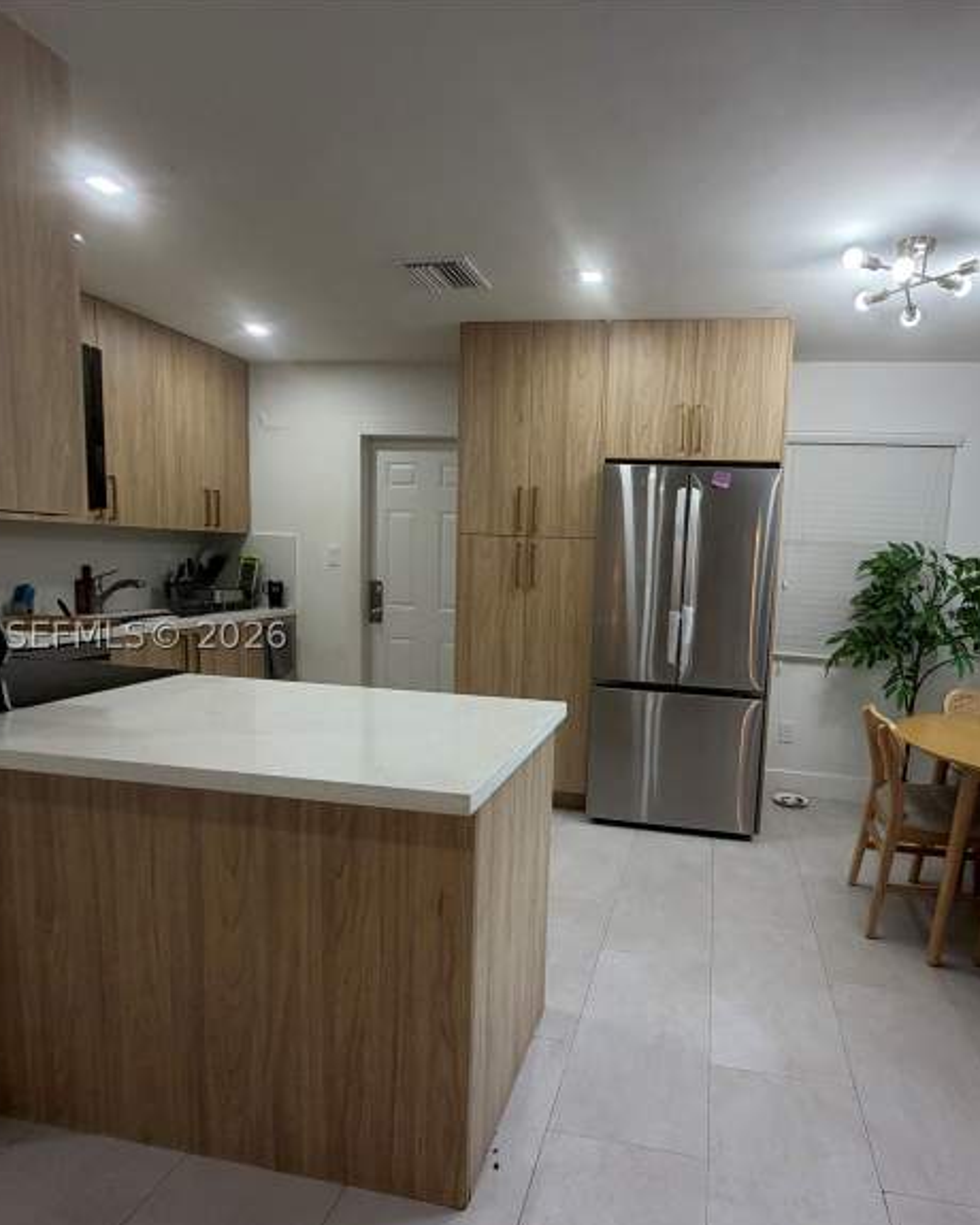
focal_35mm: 19
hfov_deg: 69.7
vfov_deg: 83.3
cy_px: 635
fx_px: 689
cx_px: 614
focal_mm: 2.22
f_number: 2.2
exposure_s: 1/120
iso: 200
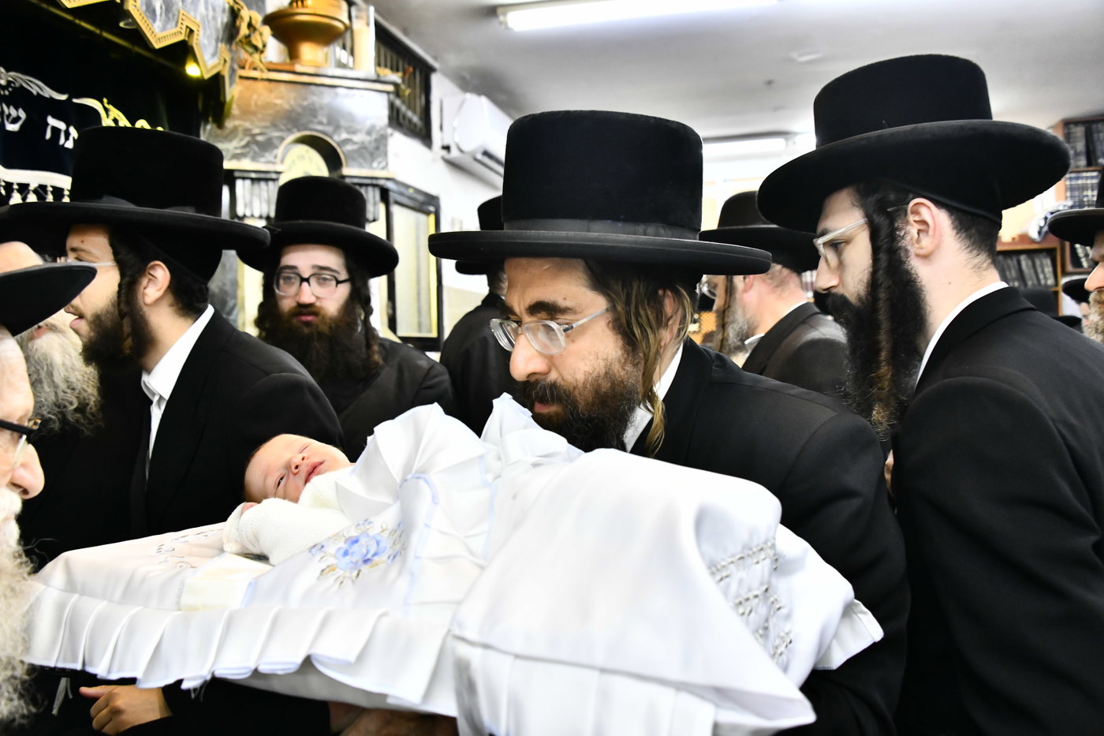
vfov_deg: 41.1
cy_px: 368
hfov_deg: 58.7
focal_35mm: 32
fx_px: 981
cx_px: 552
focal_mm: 32
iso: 2500
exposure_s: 1/320
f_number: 5.6
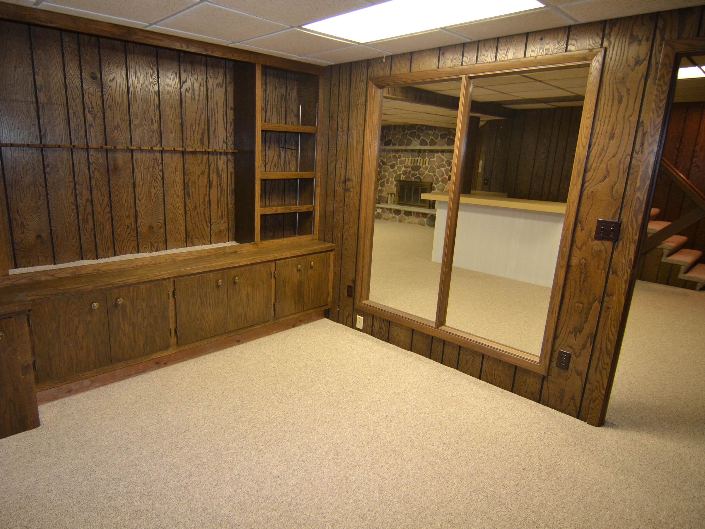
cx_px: 303
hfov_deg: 81.3
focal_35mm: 20
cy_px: 269
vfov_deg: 66.0
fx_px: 407
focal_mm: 12
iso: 1250
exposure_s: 1/60
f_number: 4
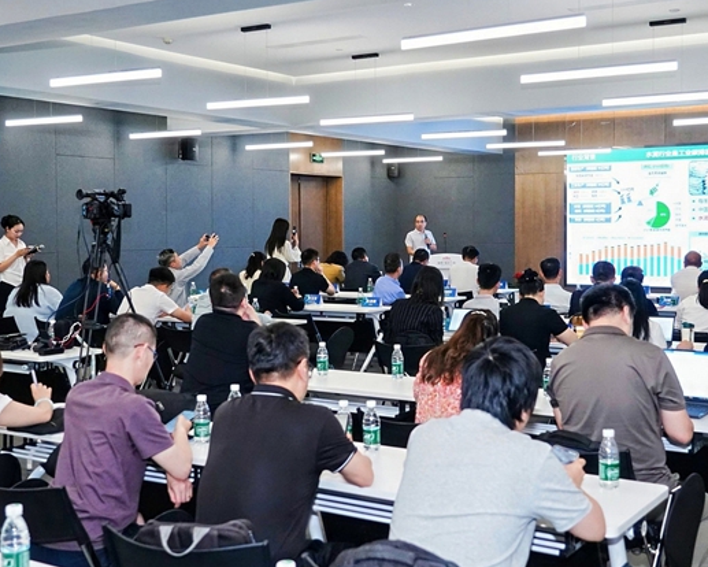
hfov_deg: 41.1
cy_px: 263
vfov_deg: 33.4
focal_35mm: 45
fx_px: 943
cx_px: 383
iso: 3200
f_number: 4
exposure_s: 1/250
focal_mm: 31
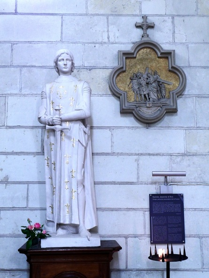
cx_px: 104
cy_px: 139
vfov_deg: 38.2
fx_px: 403
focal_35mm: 50
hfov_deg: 29.1
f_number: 3.2
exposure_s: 1/20
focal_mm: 25
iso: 1600
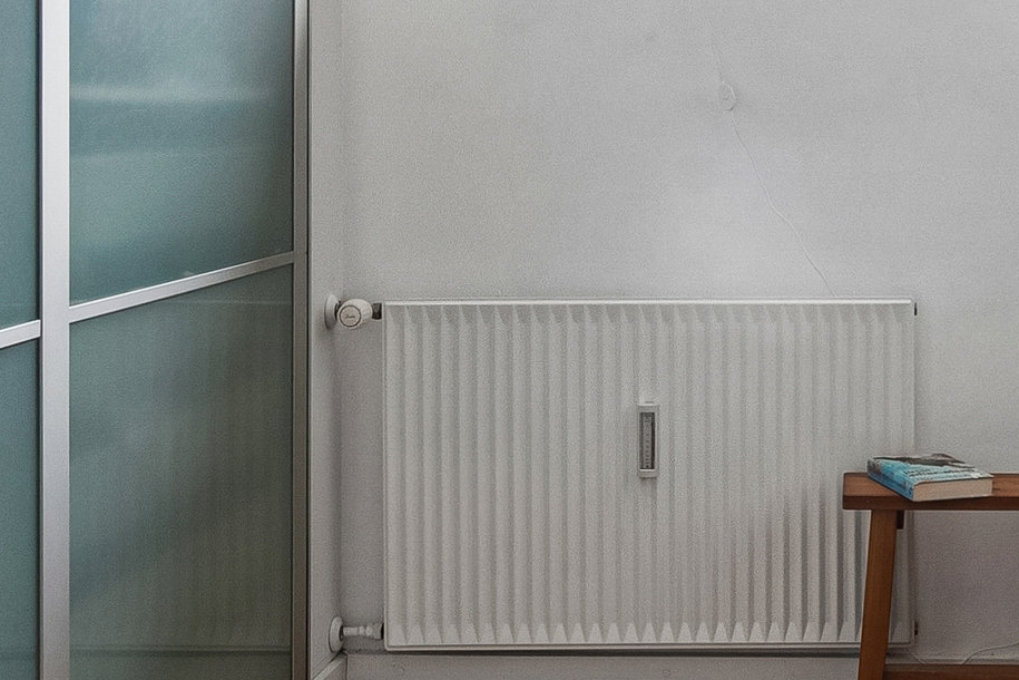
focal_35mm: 59
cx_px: 870
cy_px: 117
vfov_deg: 22.6
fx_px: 1670
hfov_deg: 32.6
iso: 200
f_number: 10
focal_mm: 12
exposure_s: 1/6
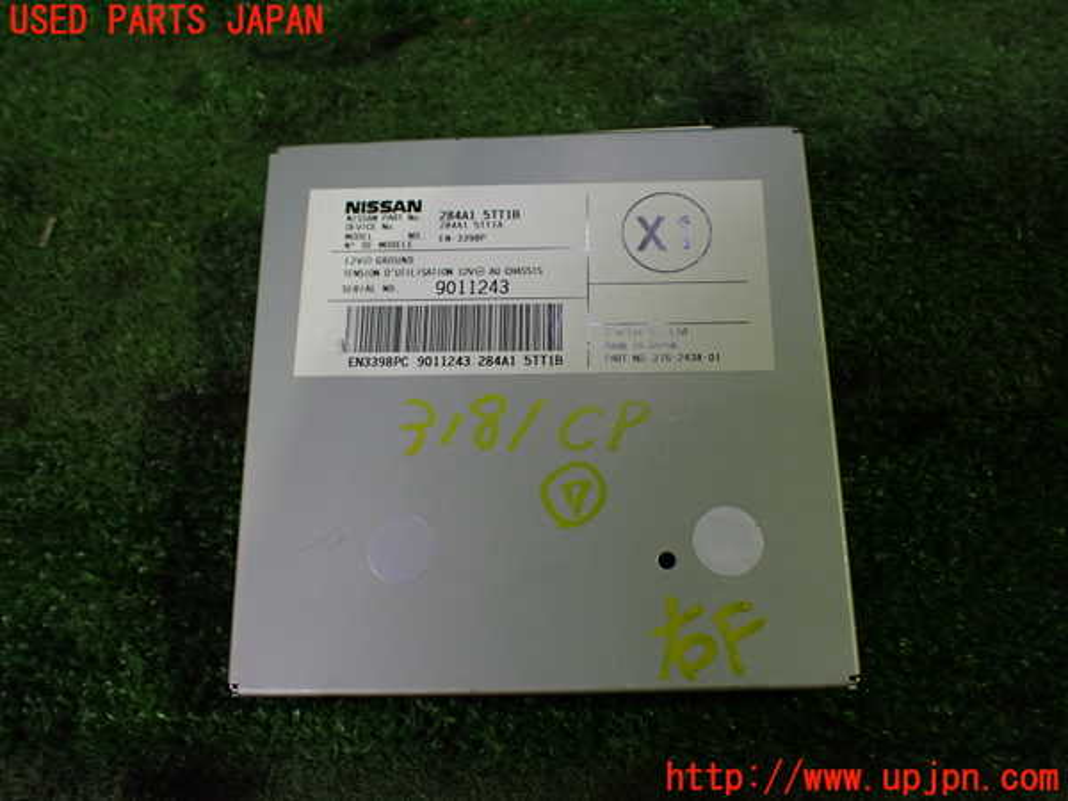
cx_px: 534
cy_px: 400
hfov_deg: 60.0
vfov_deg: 46.8
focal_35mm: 30
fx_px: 926
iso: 320
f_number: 2.3
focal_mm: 5.4
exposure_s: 1/125
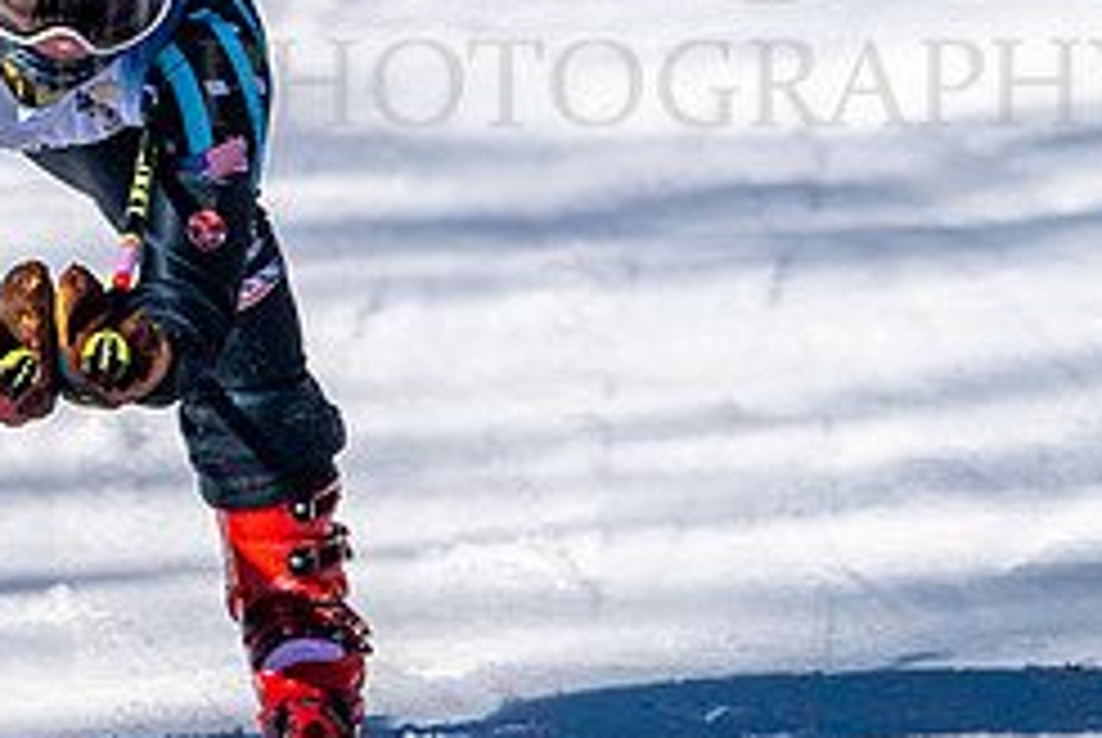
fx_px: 53663
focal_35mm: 1751
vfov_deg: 0.8
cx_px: 181
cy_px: -43
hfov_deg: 1.2
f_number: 8
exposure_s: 1/2000
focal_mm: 560
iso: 200
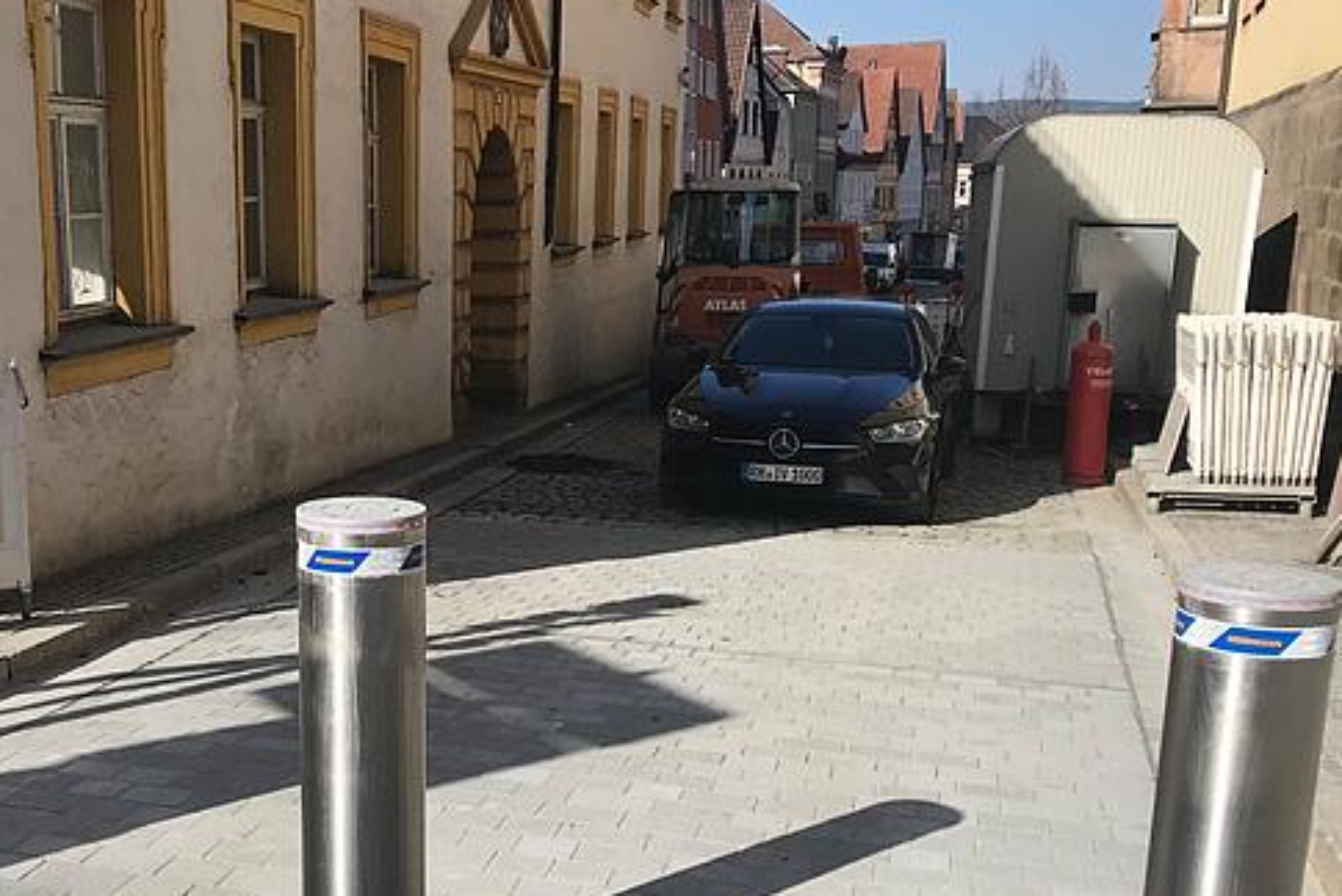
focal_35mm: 48
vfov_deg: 27.8
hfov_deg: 40.5
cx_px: 434
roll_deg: -1.8
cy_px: 653
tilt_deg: -12.0
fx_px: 1790
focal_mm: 3.99
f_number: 1.8
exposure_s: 1/2336
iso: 20
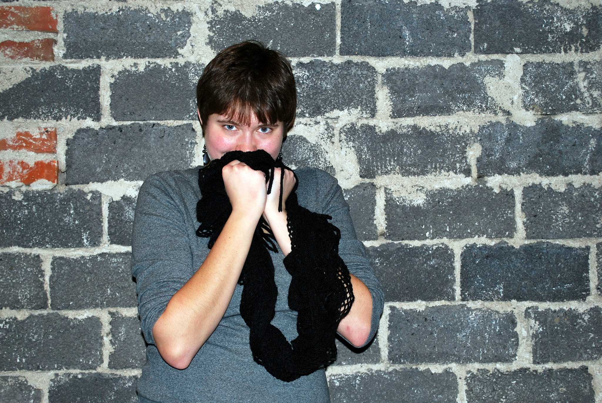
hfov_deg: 41.1
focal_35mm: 48
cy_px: 202
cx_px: 301
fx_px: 804
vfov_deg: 28.2
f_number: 5
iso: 200
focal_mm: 32
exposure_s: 1/60
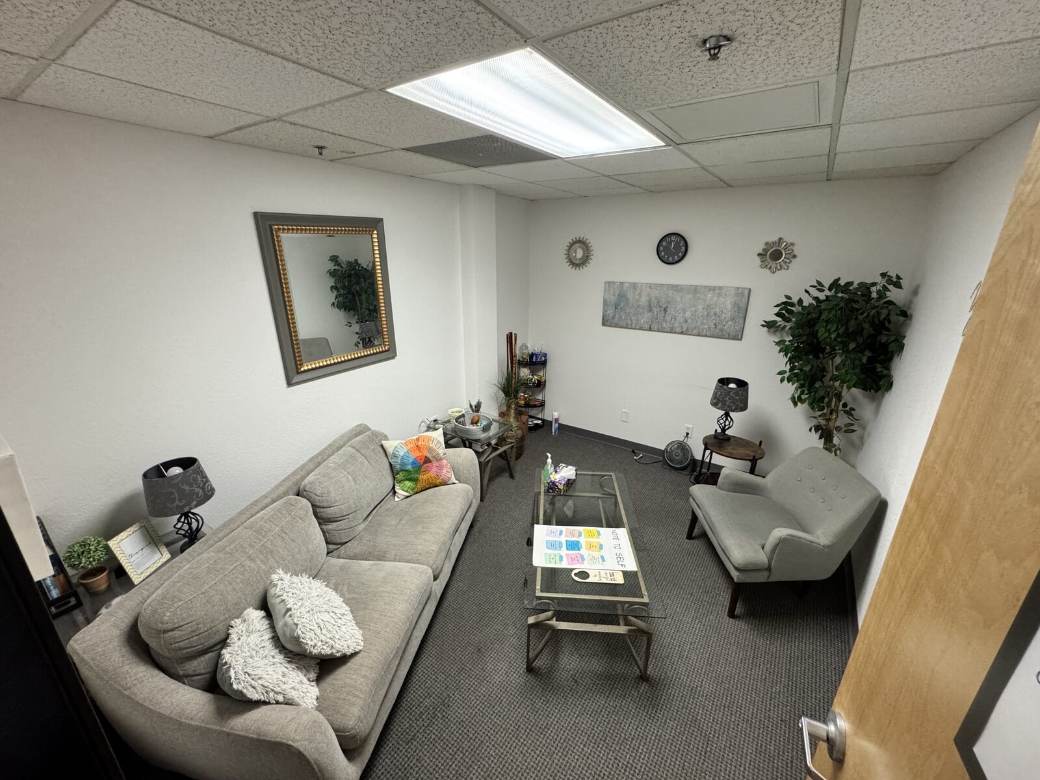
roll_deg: -0.8
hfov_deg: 102.1
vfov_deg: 85.7
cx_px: 520
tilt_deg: -18.3
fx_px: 421
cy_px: 390
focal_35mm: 14
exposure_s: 1/60
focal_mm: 2.22
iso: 400
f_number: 2.2
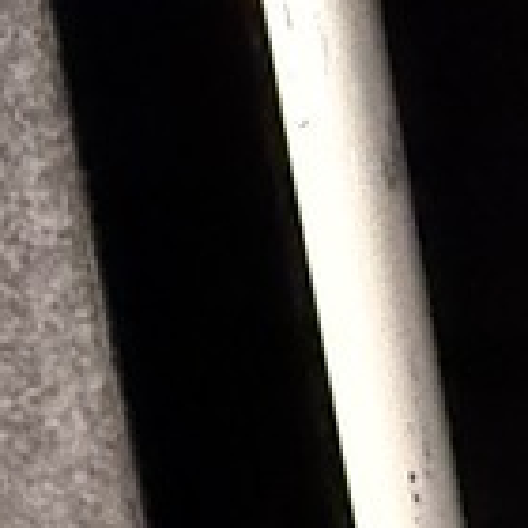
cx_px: 1286
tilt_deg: -15.5
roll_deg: +2.1
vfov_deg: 13.1
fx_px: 2192
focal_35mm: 127
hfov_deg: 11.3
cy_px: 754
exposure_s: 1/60
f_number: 2.2
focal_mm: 2.22
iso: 1250
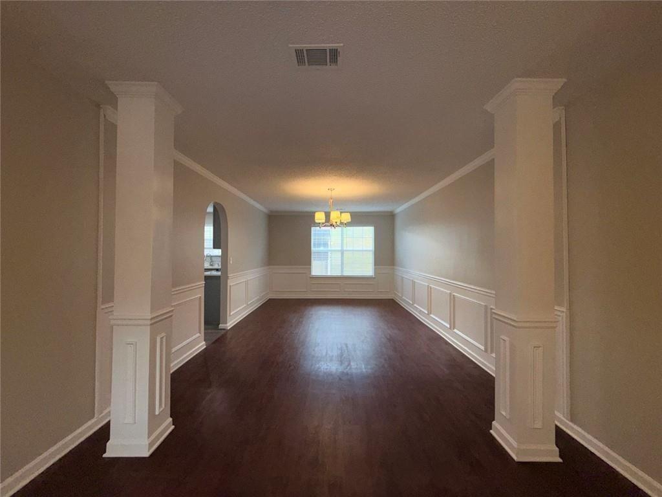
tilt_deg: +1.3
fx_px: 268
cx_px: 331
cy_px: 248
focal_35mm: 14
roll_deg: -0.7
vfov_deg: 85.7
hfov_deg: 102.1
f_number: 2.2
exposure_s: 1/122
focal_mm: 2.22
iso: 40
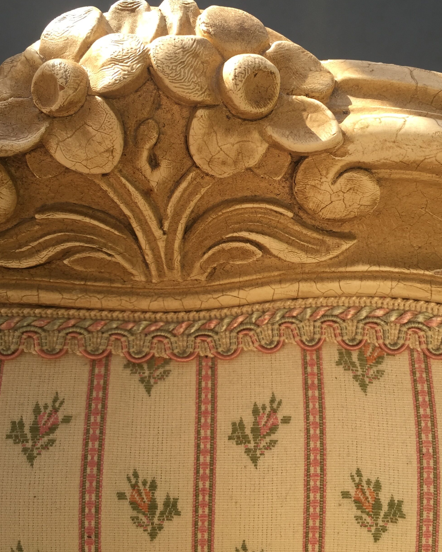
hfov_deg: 39.2
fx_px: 621
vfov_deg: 47.7
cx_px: 219
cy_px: 227
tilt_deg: -52.5
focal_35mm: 38
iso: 32
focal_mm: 4.15
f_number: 2.2
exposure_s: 1/449
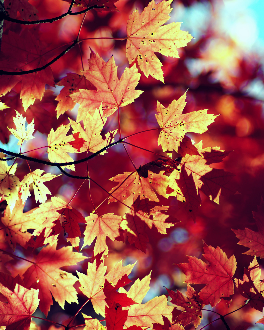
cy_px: 153
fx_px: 1660
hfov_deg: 9.1
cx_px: 132
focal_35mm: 170
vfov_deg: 11.3
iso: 100
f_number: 4
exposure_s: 1/250
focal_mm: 100
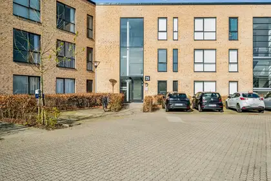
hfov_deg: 61.9
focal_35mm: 30
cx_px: 136
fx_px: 226
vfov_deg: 43.6
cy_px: 90
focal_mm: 20
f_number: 8
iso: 500
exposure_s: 1/320
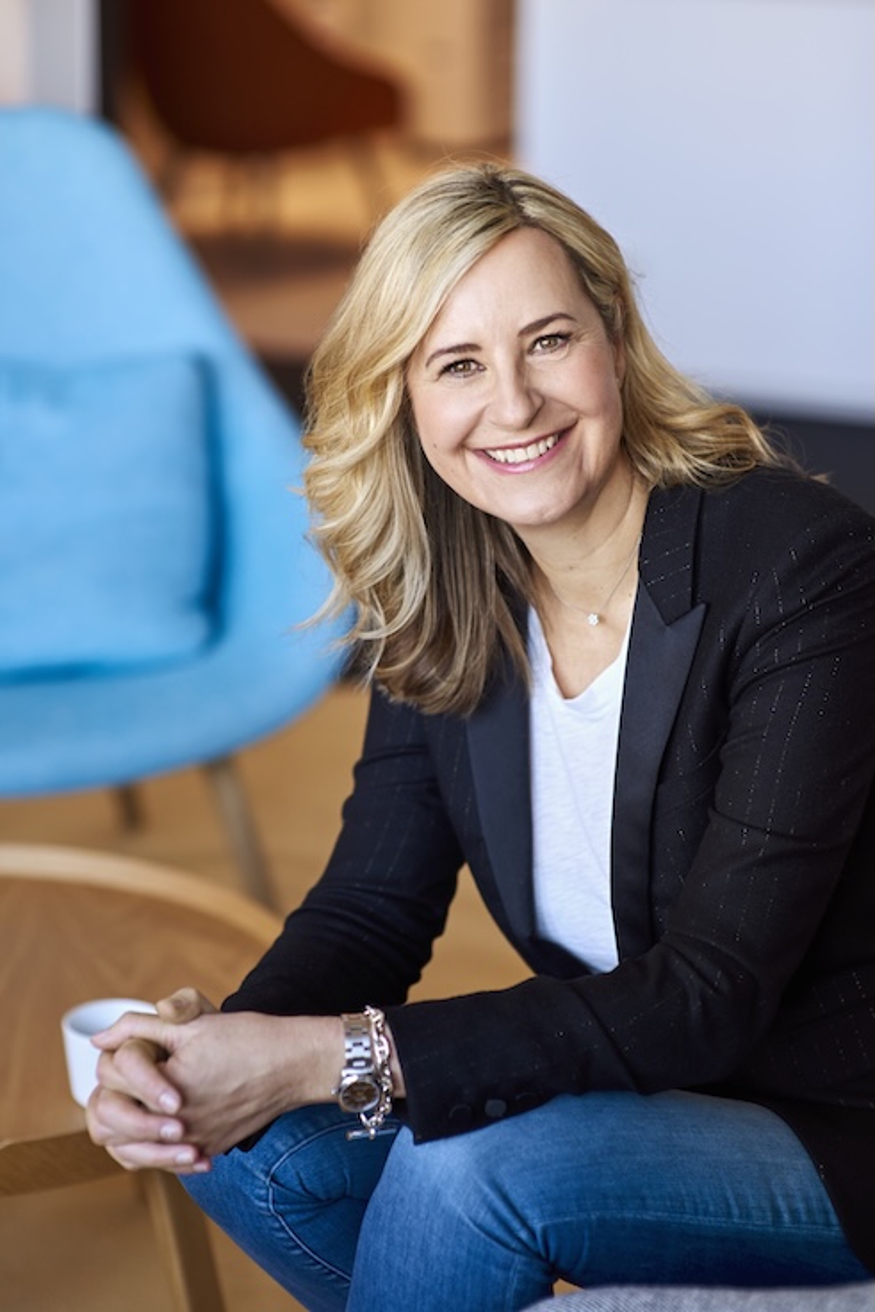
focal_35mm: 85
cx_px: 438
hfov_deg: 16.1
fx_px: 3097
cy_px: 656
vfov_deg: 23.9
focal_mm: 85
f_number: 2.2
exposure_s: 1/200
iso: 400
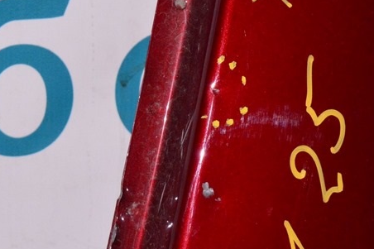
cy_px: 106
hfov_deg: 12.6
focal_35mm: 163
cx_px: 227
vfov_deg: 8.4
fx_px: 1693
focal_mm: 48
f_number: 8
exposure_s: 1/200
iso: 1600
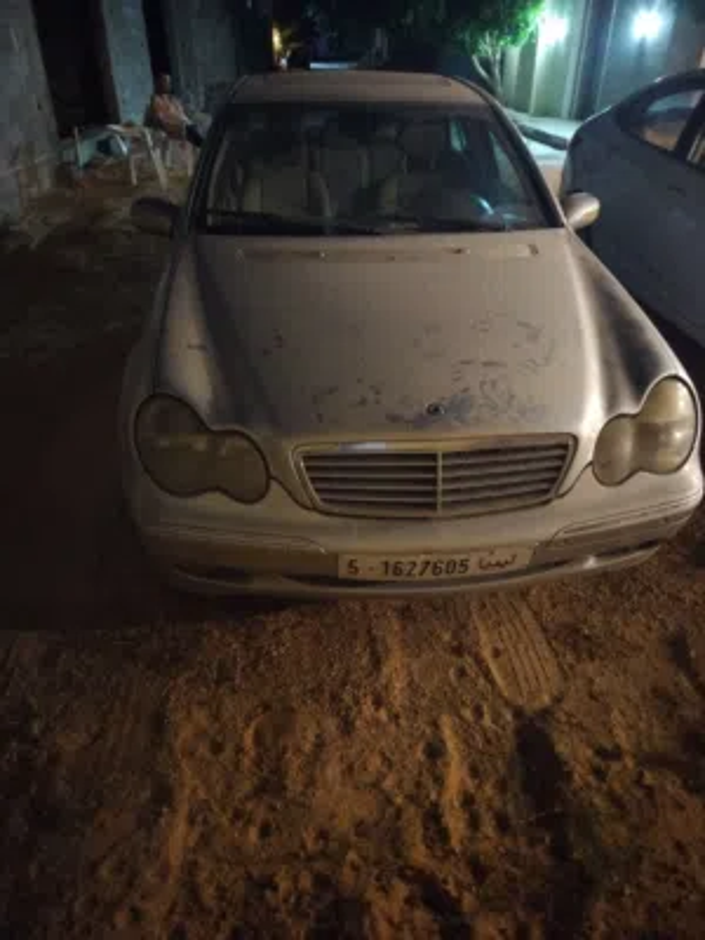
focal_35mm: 24
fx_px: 652
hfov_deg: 56.8
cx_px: 352
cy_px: 470
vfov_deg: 71.6
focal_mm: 5.31
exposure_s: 1/10
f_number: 1.7
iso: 5000
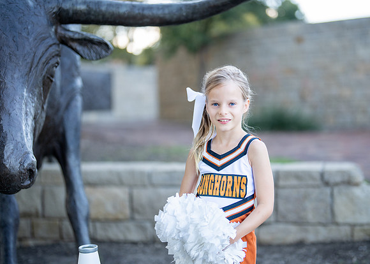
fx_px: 615
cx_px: 211
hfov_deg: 33.4
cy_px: 133
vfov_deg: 24.2
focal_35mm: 59
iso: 250
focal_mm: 50
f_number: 1.2
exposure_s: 1/1250
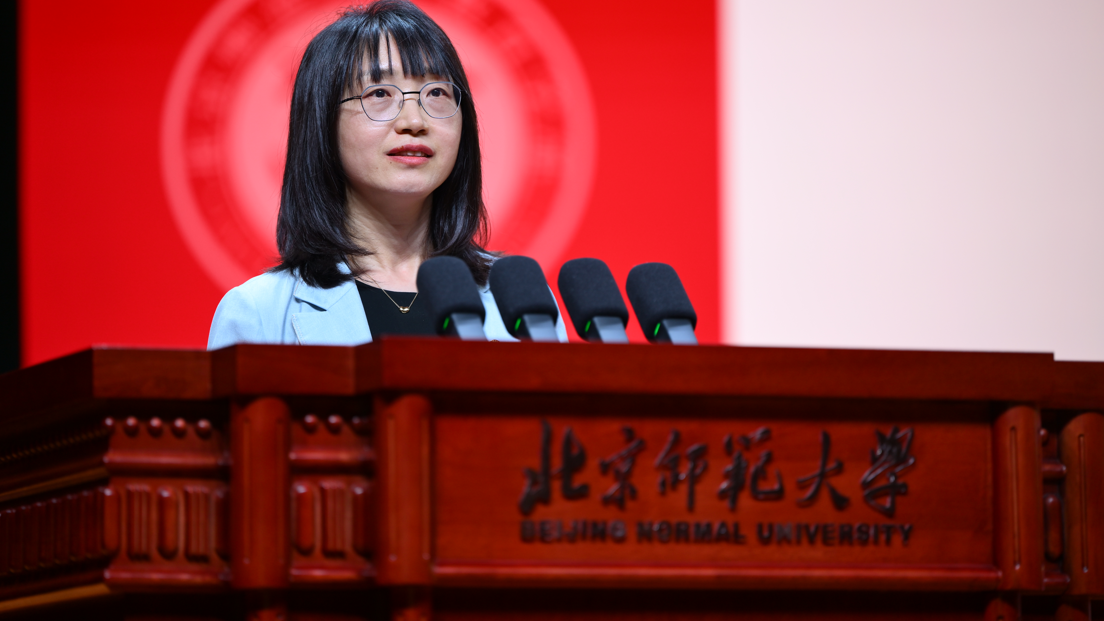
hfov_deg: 10.8
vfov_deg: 6.1
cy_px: 254
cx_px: 555
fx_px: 5855
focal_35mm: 200
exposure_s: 1/125
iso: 320
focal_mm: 190
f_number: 2.8
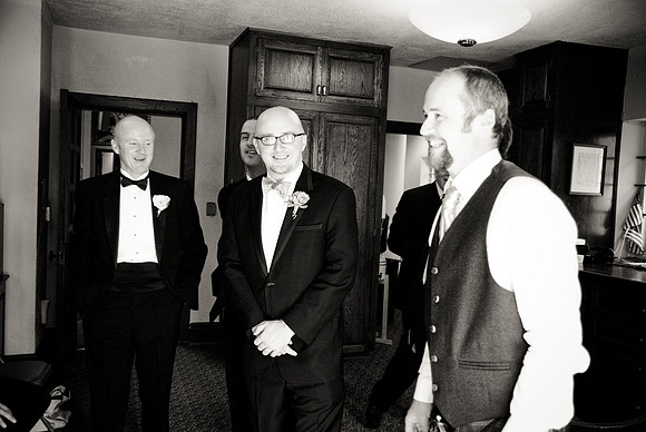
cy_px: 216
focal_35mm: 33
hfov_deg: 57.2
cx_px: 323
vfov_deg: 40.1
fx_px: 593
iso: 800
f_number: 2.8
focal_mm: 22
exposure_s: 1/60
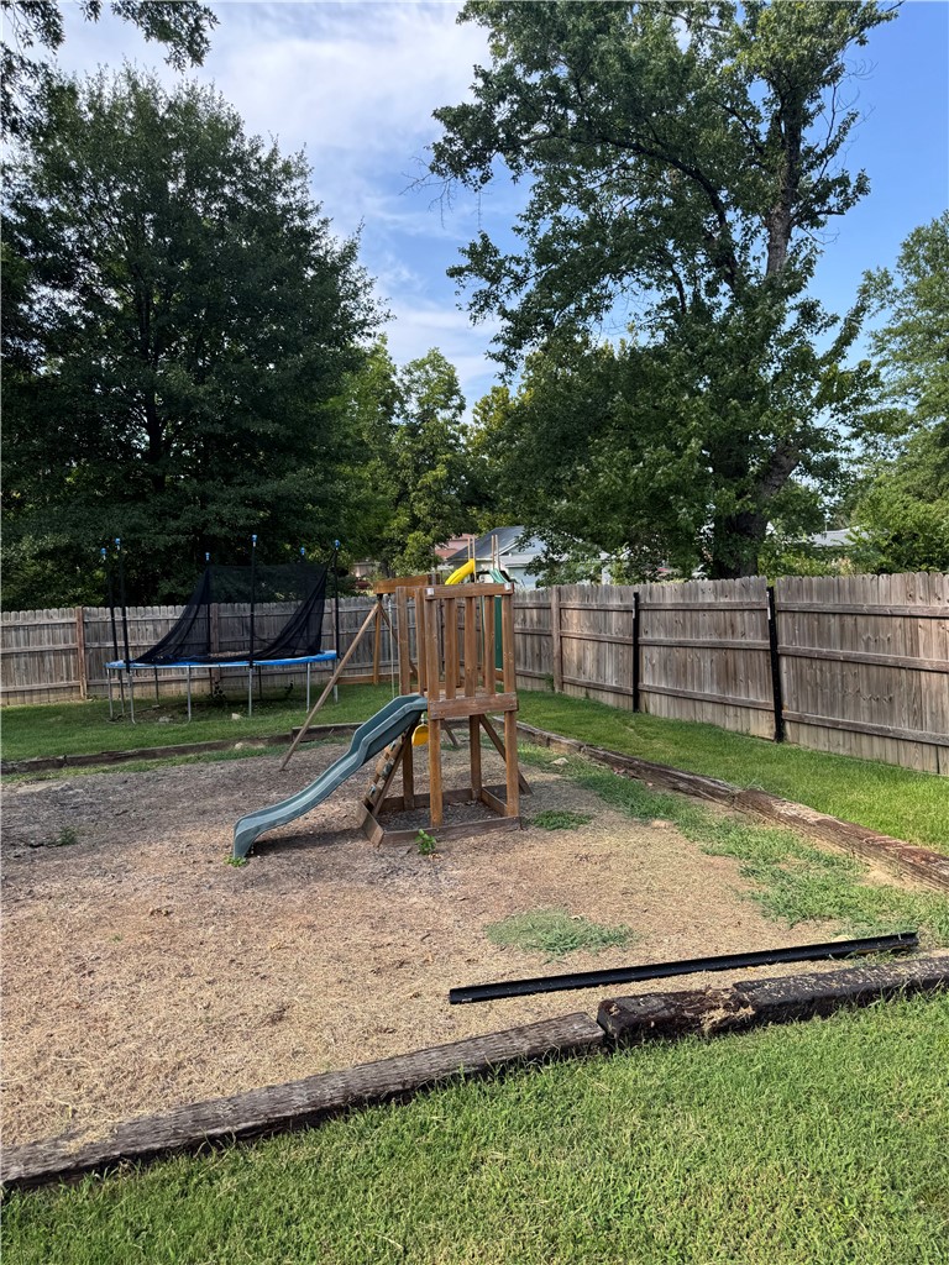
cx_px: 474
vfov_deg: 71.6
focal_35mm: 24
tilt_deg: -5.1
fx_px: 877
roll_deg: +2.7
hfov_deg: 56.8
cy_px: 632
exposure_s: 1/802
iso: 80
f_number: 1.78
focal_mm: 6.76
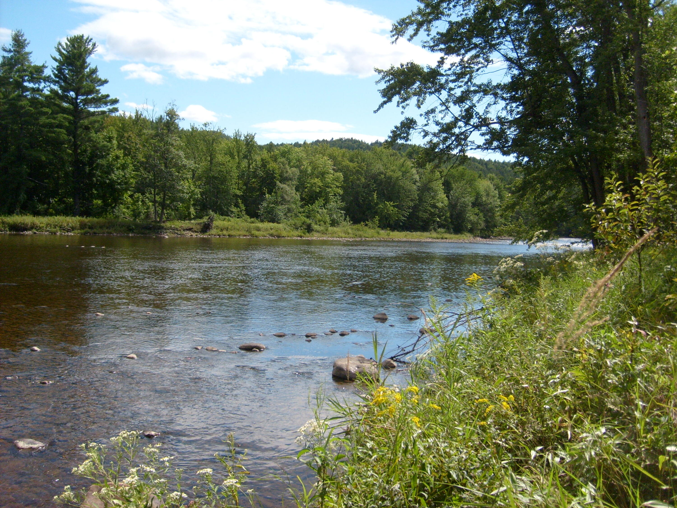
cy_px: 254
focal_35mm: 35
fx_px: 685
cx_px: 338
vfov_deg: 40.7
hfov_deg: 52.6
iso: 80
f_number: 7.1
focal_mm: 5.8
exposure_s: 1/250
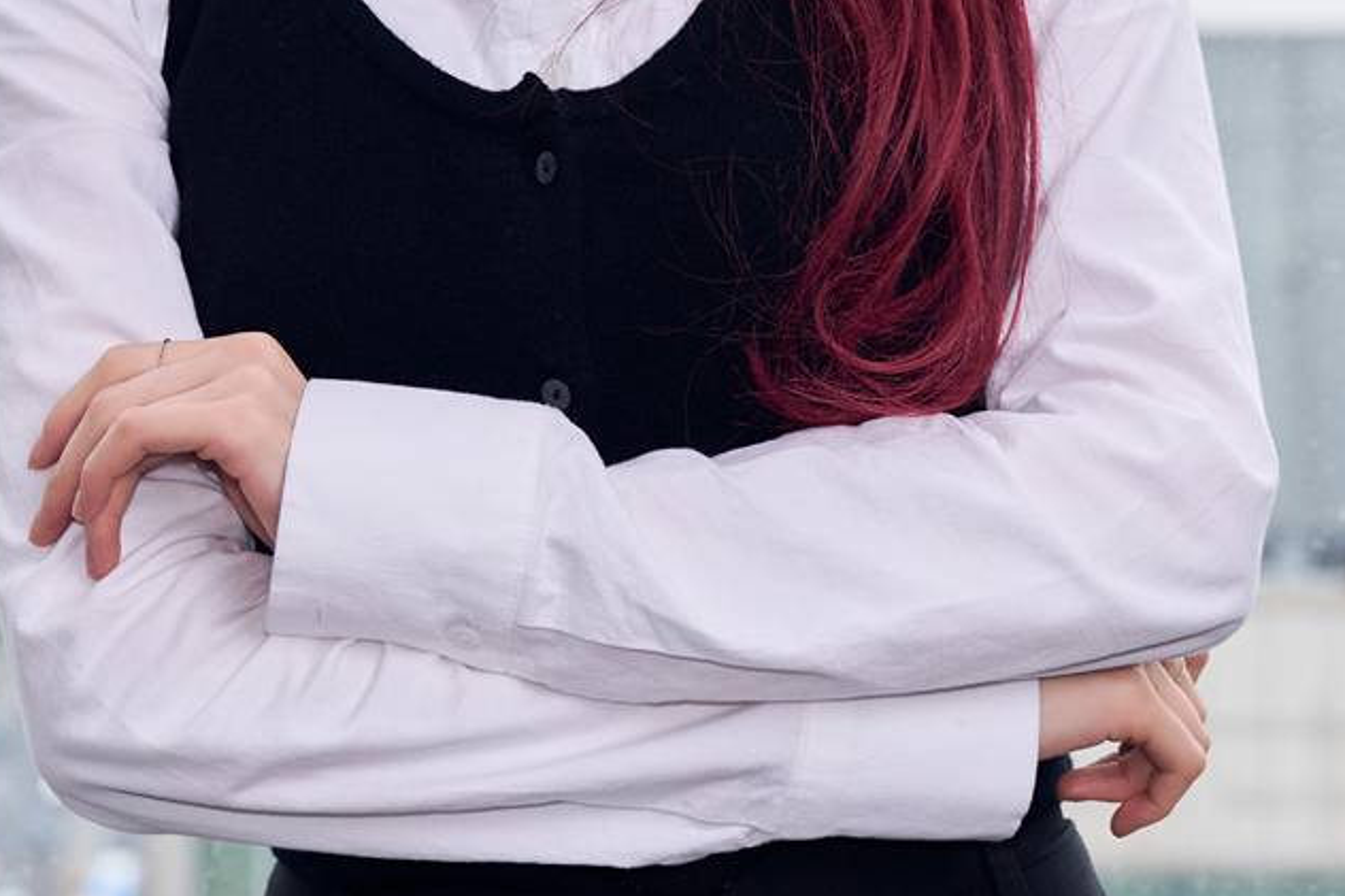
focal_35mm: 141
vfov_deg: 9.6
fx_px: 5266
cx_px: 590
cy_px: -147
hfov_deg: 14.6
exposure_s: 1/160
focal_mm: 44
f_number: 4
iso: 125
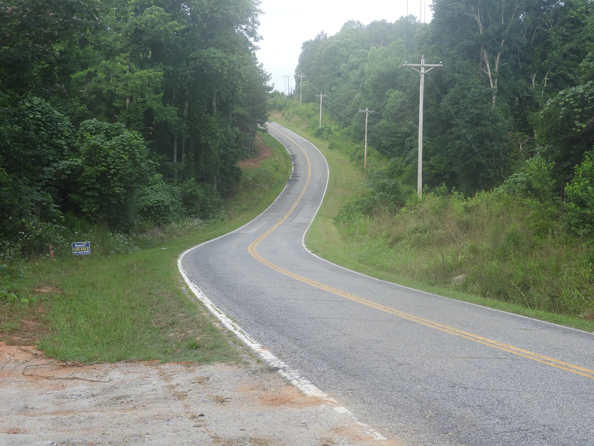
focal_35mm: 55
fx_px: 944
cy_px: 223
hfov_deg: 34.9
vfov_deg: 26.6
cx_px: 297
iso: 100
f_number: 4
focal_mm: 9.9
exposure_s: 1/125
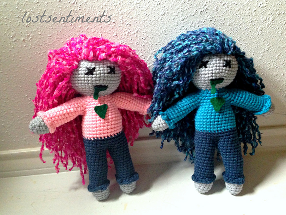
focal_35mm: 34
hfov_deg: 53.9
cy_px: 107
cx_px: 147
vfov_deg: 41.8
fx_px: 281
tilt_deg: -20.8
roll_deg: +4.7
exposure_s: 1/20
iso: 250
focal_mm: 4.12
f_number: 2.4
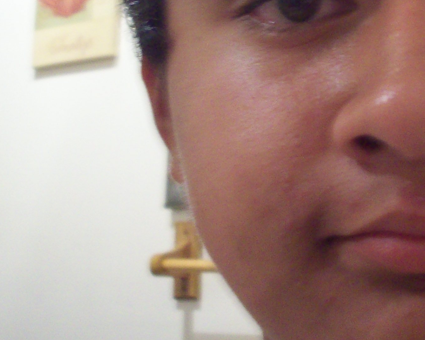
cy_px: 41
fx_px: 1032
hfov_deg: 22.9
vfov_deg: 18.4
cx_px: 345
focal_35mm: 82
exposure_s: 1/8
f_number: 2.8
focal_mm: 6.2
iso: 200
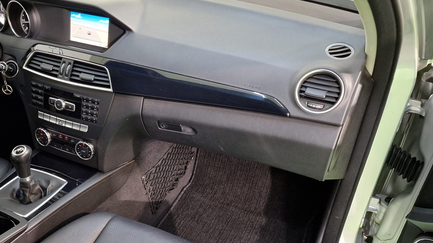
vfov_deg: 33.5
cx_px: 140
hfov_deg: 55.3
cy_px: 157
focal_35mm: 35
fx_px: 402
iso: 500
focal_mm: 6.4
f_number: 1.8
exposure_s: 1/33
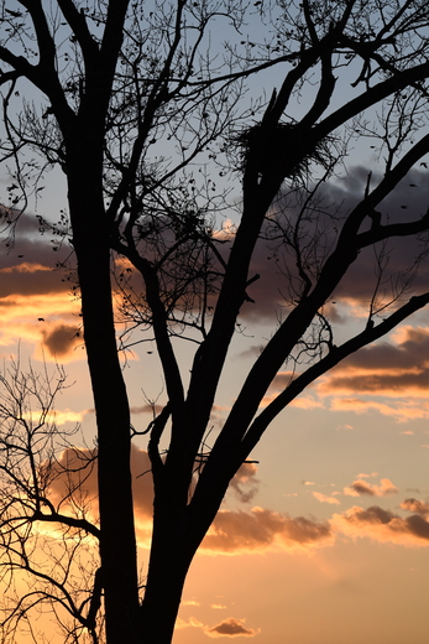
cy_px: 322
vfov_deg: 9.1
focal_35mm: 225
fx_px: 4019
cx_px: 214
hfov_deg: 6.1
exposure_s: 1/2000
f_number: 5
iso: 320
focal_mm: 150
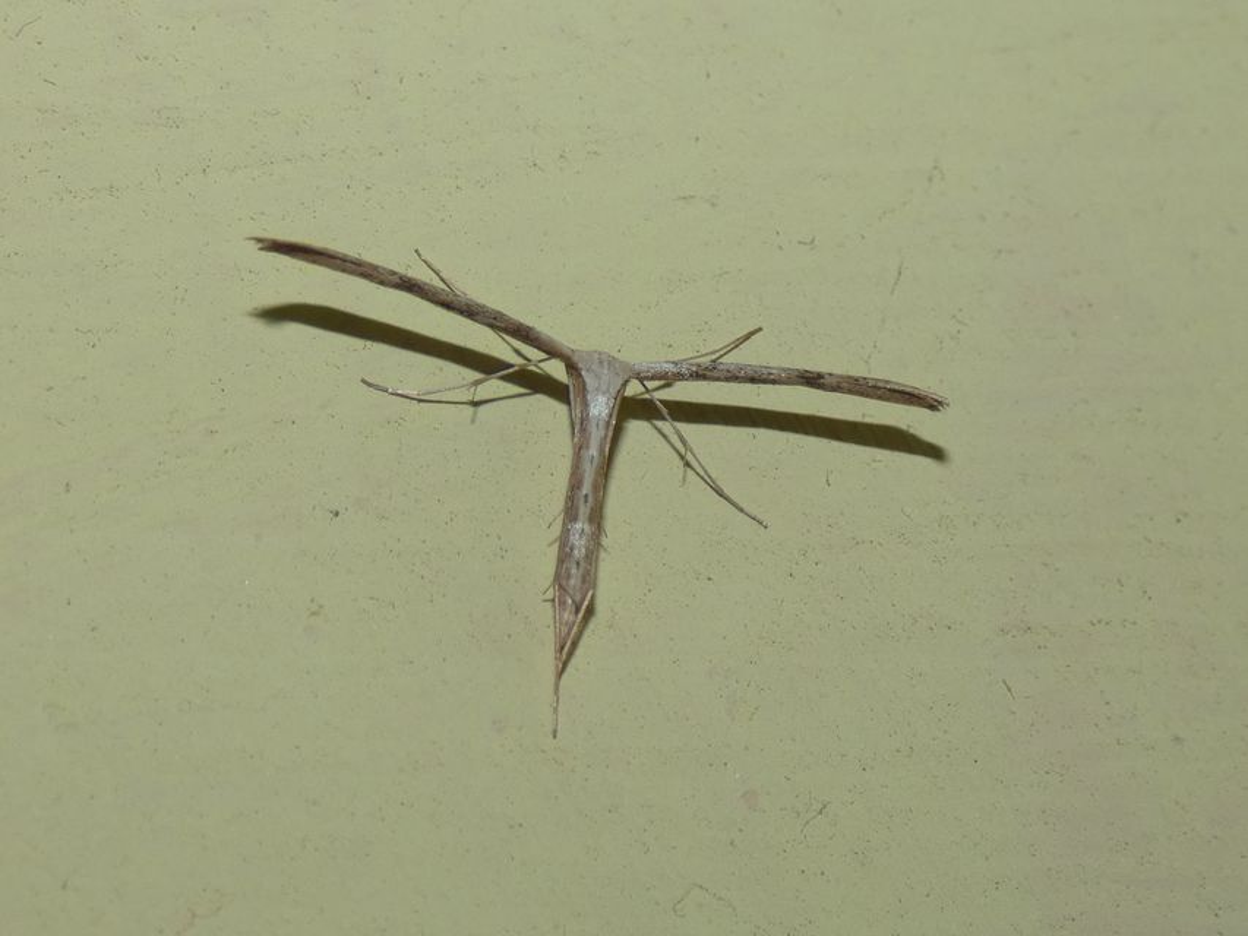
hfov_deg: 39.7
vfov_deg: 30.3
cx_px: 624
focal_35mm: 48
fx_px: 1731
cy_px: 468
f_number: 3.8
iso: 80
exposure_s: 1/60
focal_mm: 8.6
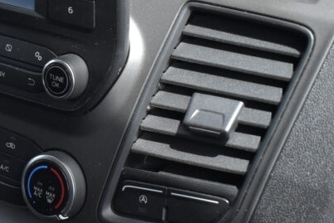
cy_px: 92
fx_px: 780
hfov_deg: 23.2
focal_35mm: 84
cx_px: 6
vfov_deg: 16.3
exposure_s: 1/2000
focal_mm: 22
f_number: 3.8
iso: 1600
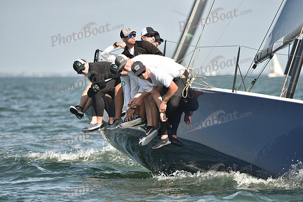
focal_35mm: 400
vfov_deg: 3.4
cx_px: 152
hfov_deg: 5.2
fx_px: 3367
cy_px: 101
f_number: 6.3
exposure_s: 1/1250
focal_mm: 400
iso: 400
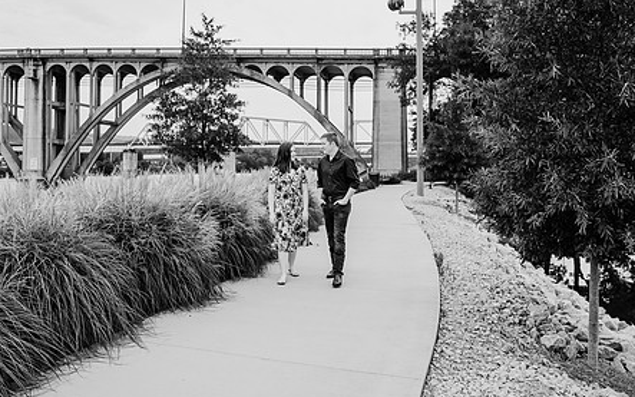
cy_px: 156
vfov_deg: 39.2
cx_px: 295
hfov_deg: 59.6
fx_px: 554
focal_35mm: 32
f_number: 2.8
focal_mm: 24
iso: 200
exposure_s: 1/800
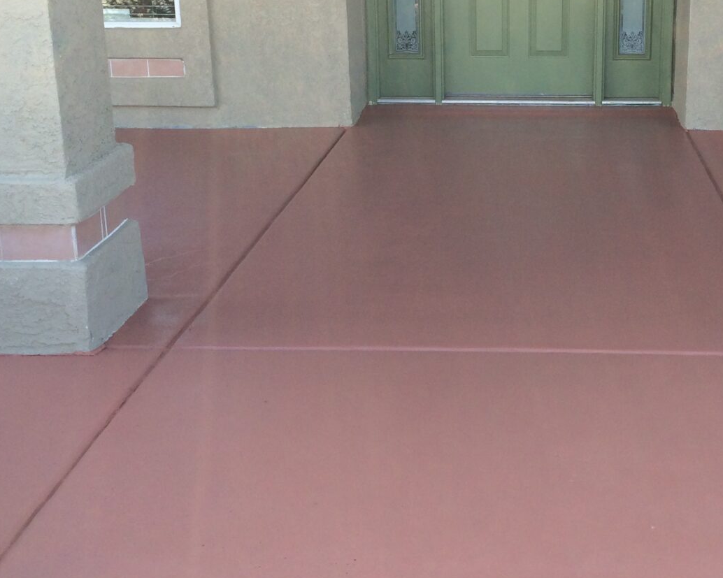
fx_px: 1241
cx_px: 496
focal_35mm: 58
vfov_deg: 26.2
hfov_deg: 32.1
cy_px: 240
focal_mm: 4.12
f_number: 2.2
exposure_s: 1/432
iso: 32
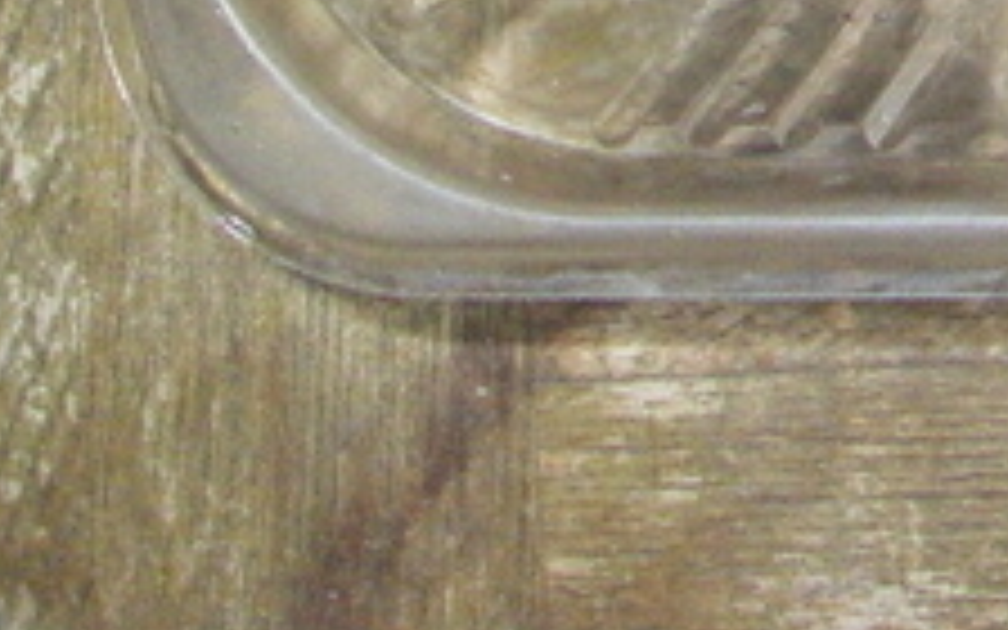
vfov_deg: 8.5
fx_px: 3956
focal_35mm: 144
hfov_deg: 13.4
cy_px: -711
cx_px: 1647
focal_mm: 6.3
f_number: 6.6
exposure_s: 1/50
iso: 400
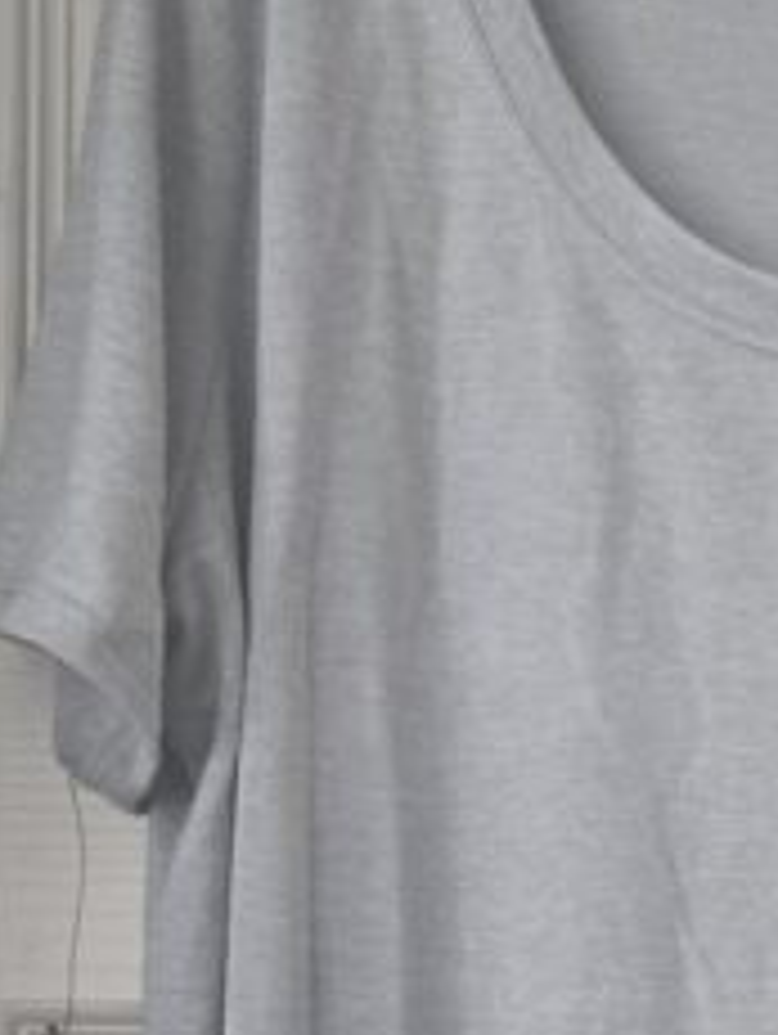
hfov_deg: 16.9
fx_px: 2393
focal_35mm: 80
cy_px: 1066
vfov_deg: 23.3
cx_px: 1124
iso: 320
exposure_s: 1/120
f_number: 1.8
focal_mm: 5.4
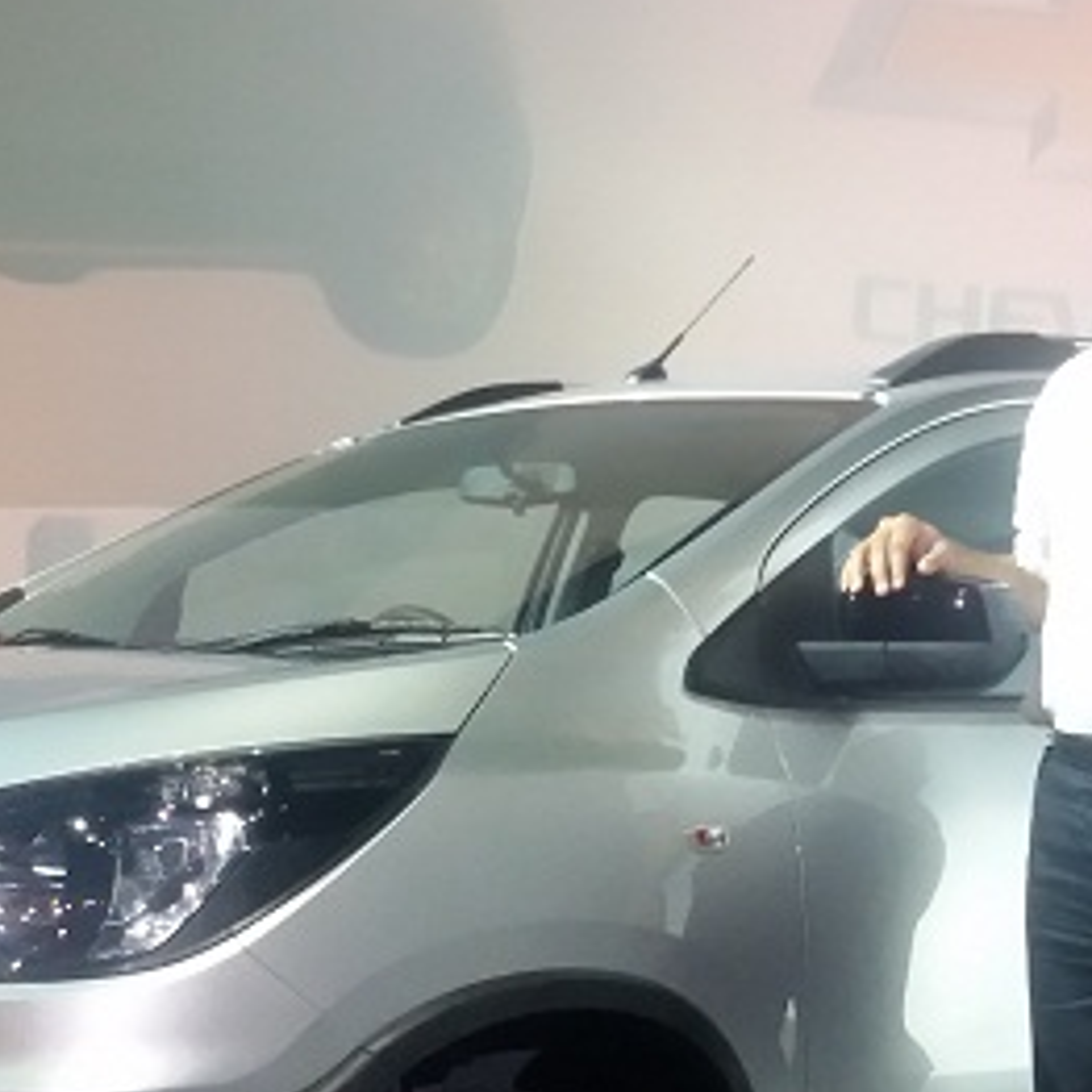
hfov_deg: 25.7
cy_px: 882
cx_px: 467
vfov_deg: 25.3
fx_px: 2391
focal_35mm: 67
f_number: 2.4
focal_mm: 2.93
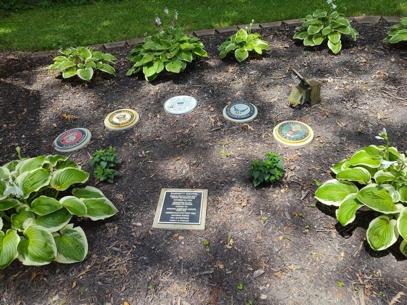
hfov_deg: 73.9
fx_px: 270
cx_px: 204
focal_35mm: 23
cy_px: 152
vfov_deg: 58.9
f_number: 1.8
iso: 100
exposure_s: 1/577
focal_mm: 5.56
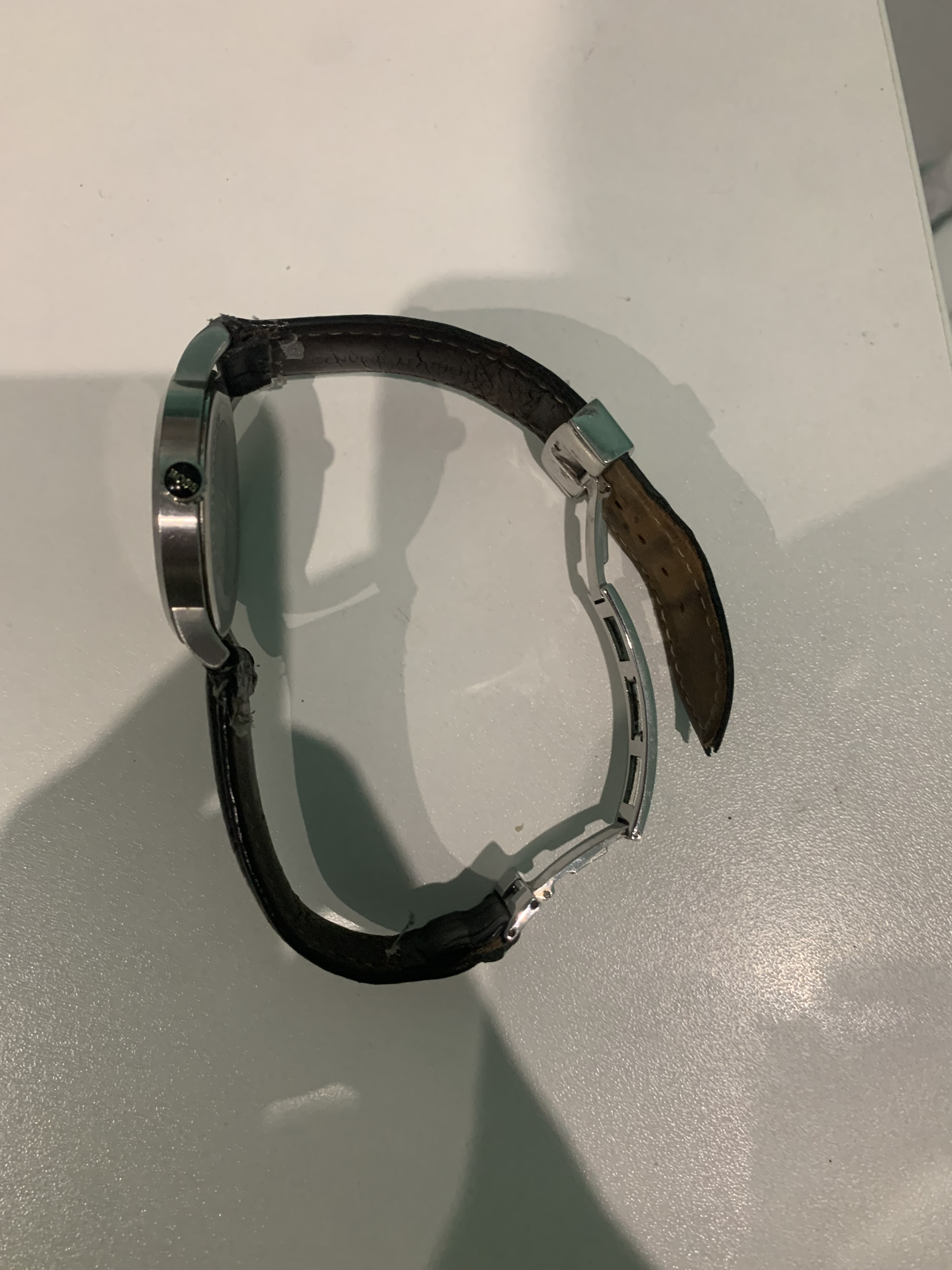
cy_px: 635
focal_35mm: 26
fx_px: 953
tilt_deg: -81.6
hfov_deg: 53.1
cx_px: 476
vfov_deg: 67.3
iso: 200
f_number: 1.8
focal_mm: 4.25
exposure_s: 1/48
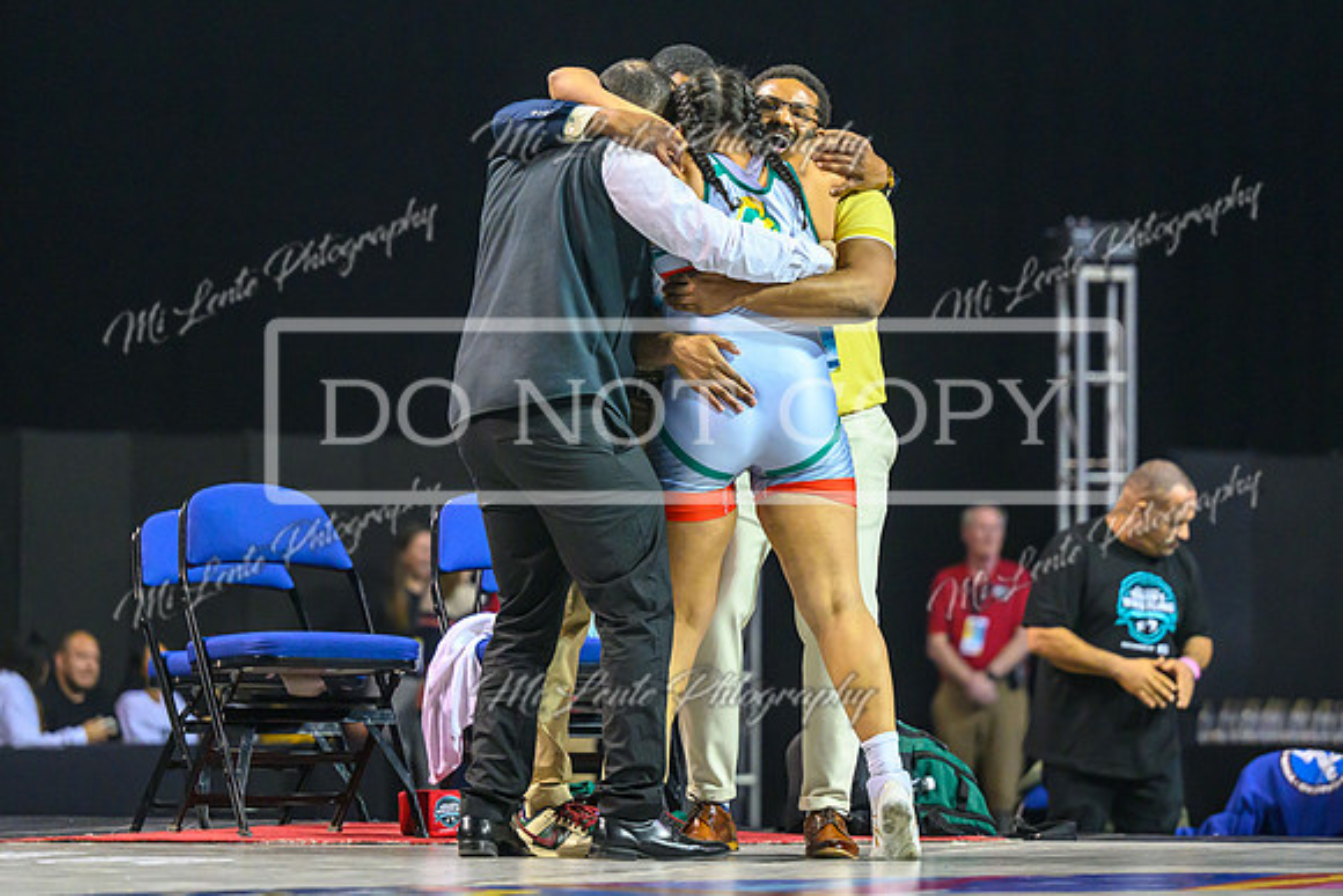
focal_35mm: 166
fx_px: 6192
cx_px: 735
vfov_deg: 8.3
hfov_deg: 12.4
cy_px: 366
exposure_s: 1/800
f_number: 2.8
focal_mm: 125
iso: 3200
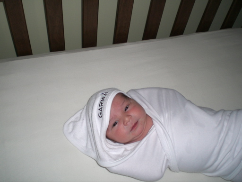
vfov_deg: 37.7
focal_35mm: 38
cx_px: 121
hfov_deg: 49.0
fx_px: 266
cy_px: 91
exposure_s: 1/60
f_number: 3.1
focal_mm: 6.3
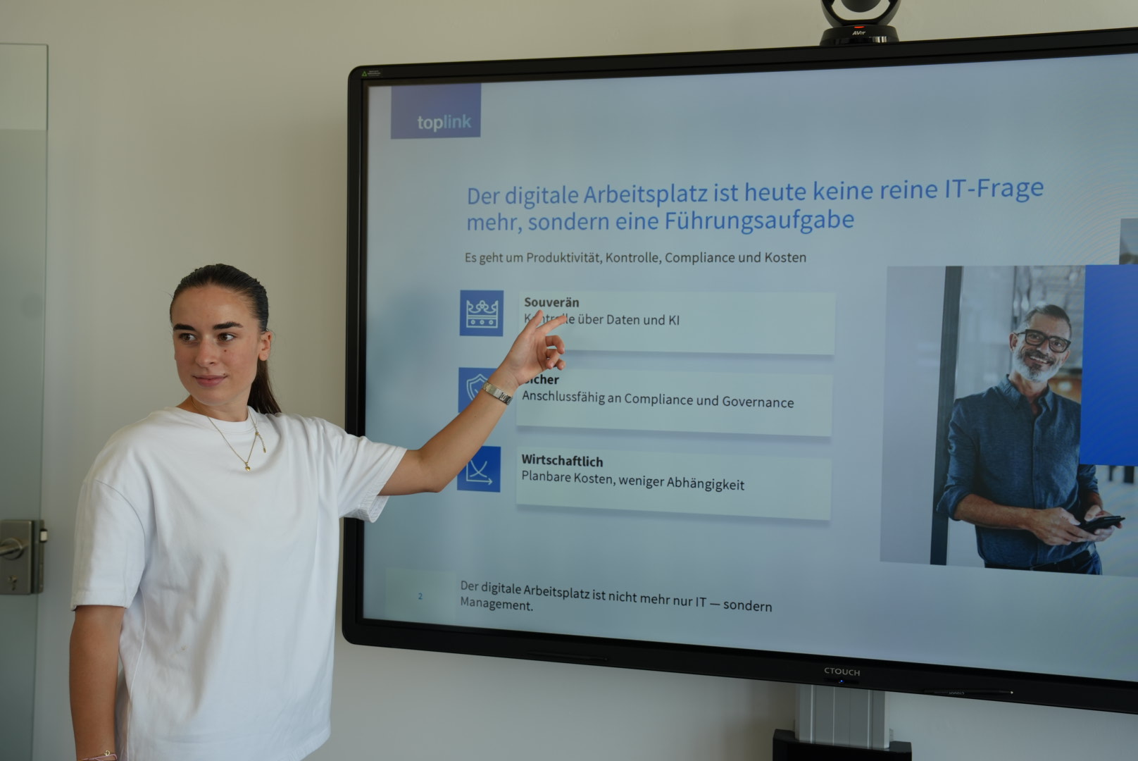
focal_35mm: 38
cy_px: 380
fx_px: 1202
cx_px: 569
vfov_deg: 35.1
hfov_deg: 50.7
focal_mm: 38
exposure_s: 1/160
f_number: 4
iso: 250
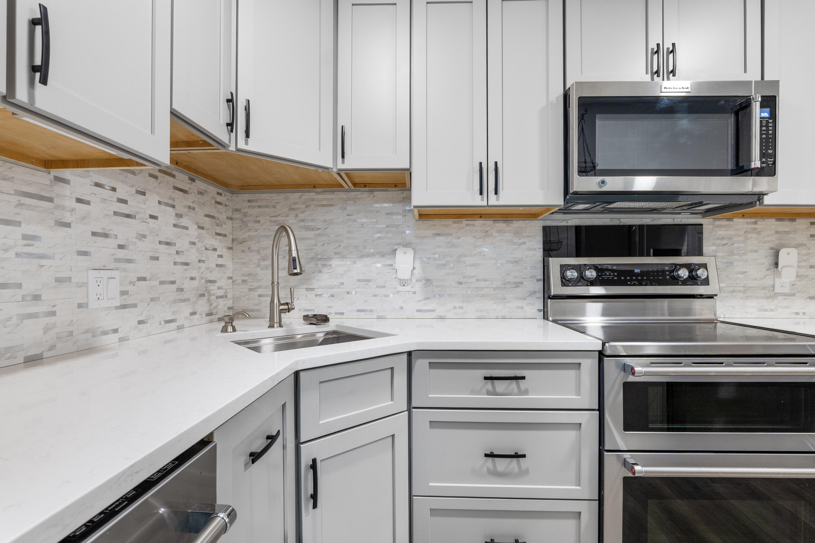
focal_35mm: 16
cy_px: 272
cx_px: 408
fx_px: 362
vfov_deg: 73.7
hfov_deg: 96.7
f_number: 8
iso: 640
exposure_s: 1/6
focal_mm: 16
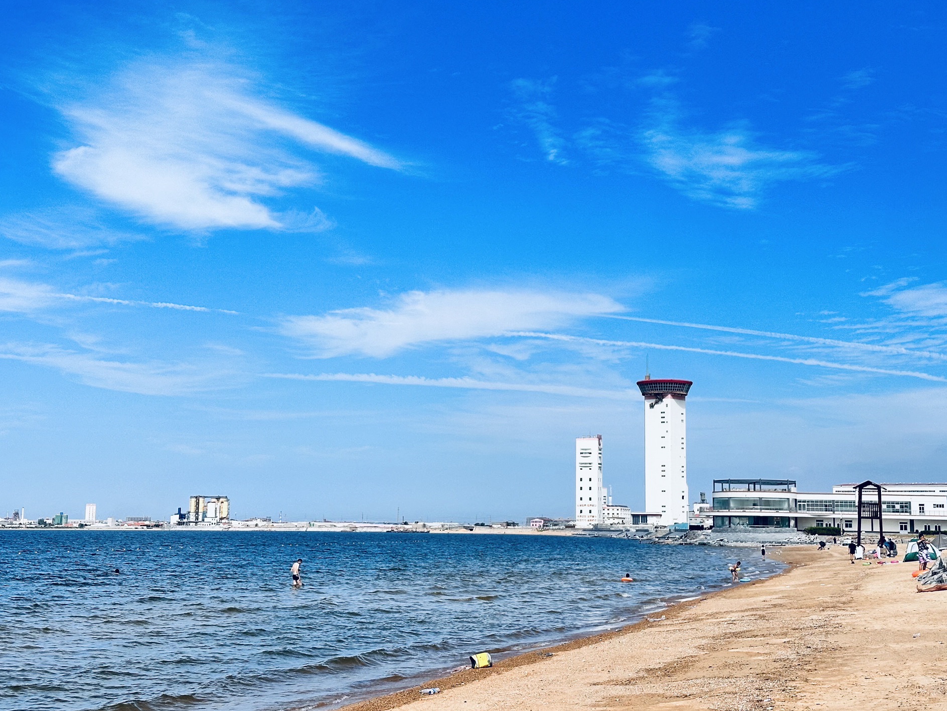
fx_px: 1395
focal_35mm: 51
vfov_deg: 28.6
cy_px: 348
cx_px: 495
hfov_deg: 37.5
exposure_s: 1/5000
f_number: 1.78
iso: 64
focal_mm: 6.86
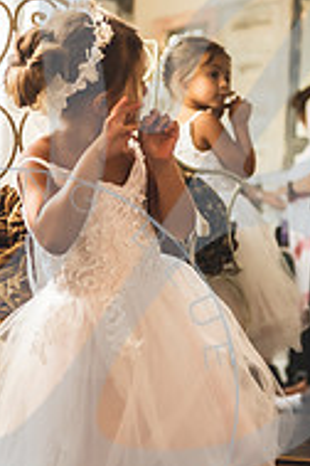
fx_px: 1472
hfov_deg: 12.0
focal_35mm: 114
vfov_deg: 17.9
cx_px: 121
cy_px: 210
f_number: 2.8
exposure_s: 1/125
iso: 500
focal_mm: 48
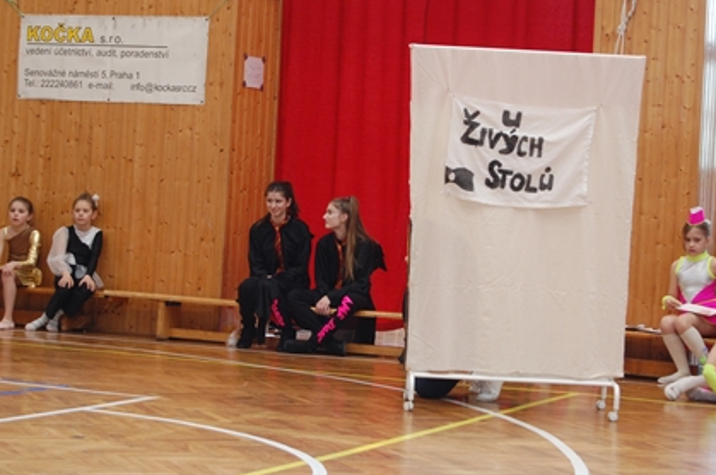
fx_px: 1847
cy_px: 203
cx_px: 376
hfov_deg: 21.9
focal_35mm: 93
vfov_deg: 14.7
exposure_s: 1/30
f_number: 5.6
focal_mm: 52
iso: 800
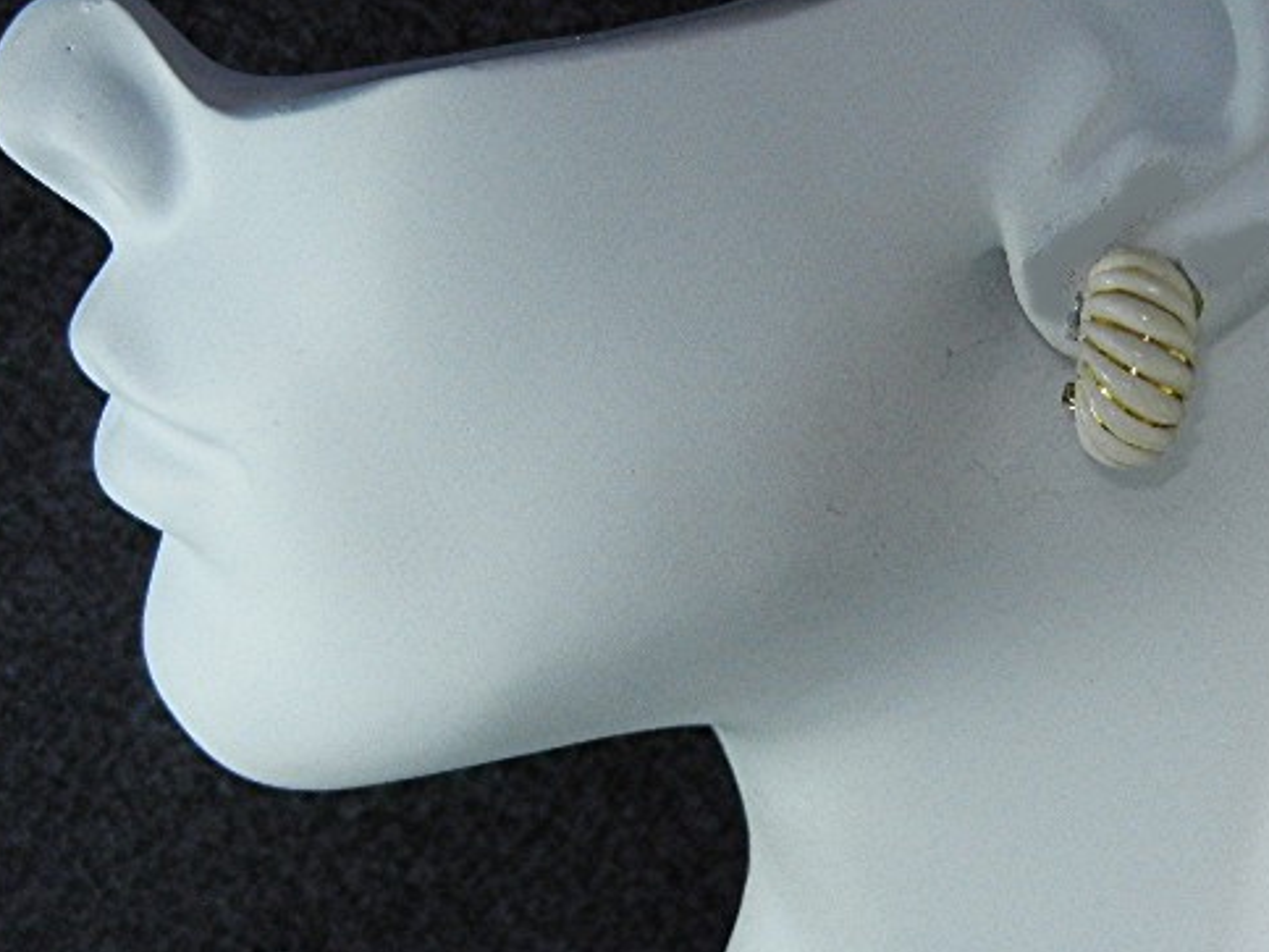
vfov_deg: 18.9
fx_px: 2859
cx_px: 760
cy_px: 344
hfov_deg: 25.0
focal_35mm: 78
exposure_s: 1/30
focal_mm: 10.6
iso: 611
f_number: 8
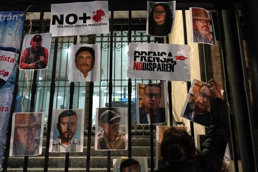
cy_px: 86
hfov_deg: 54.4
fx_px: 251
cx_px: 129
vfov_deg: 37.8
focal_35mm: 35
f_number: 3.5
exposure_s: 1/25
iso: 4000
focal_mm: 35
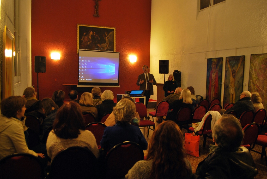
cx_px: 134
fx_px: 200
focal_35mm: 27
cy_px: 90
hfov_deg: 67.3
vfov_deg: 48.0
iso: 360
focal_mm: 18
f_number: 3.5
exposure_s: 1/30
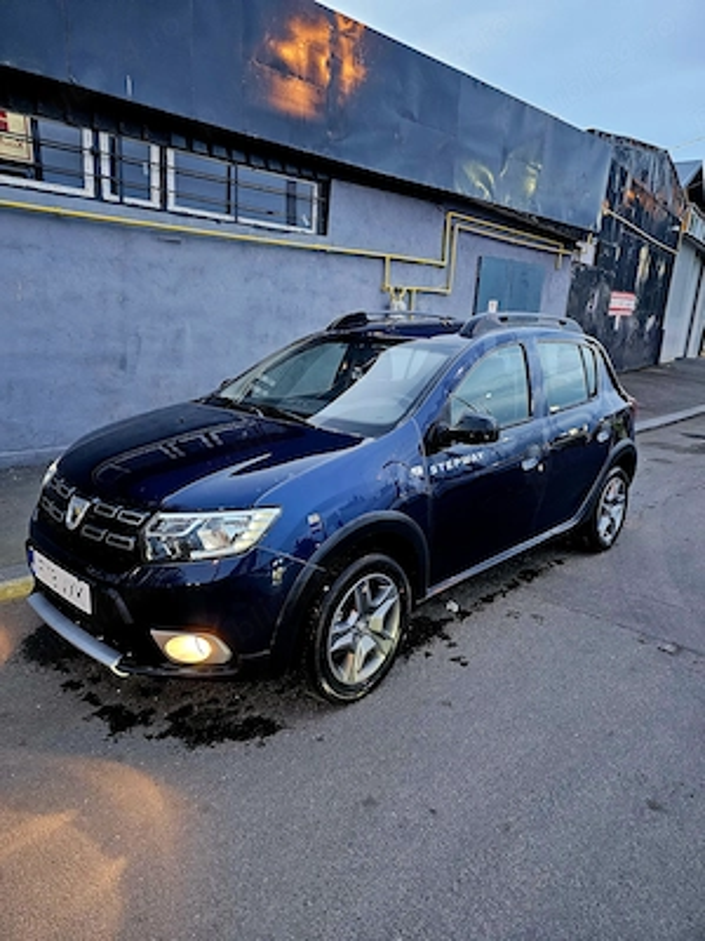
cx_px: 352
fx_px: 625
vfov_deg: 73.9
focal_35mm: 23
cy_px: 470
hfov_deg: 58.9
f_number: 1.7
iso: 640
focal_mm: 6.3
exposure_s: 1/49
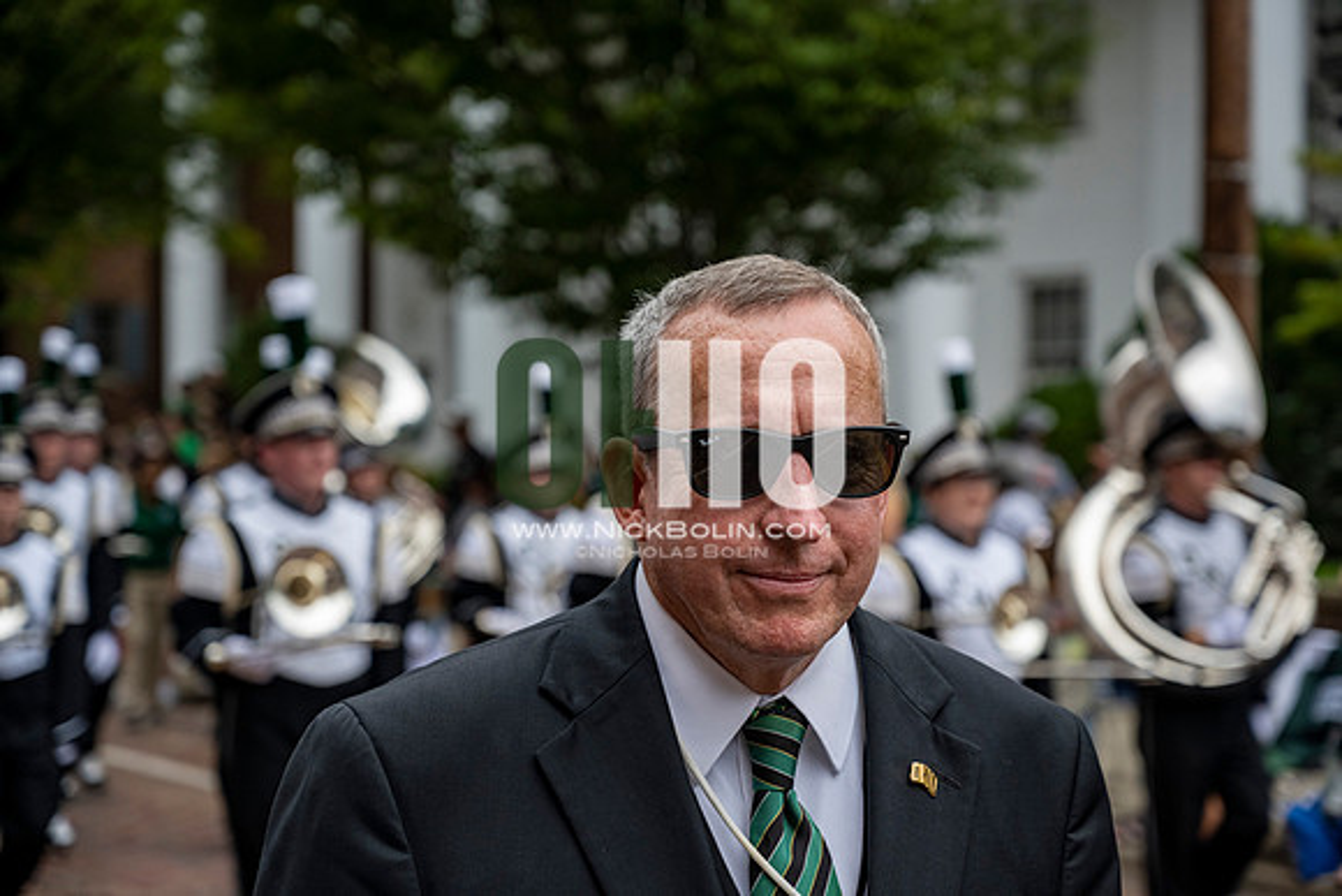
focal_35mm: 70
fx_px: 2610
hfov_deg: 28.8
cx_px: 671
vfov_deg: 19.5
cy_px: 448
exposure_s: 1/1600
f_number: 4
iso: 640
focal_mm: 70
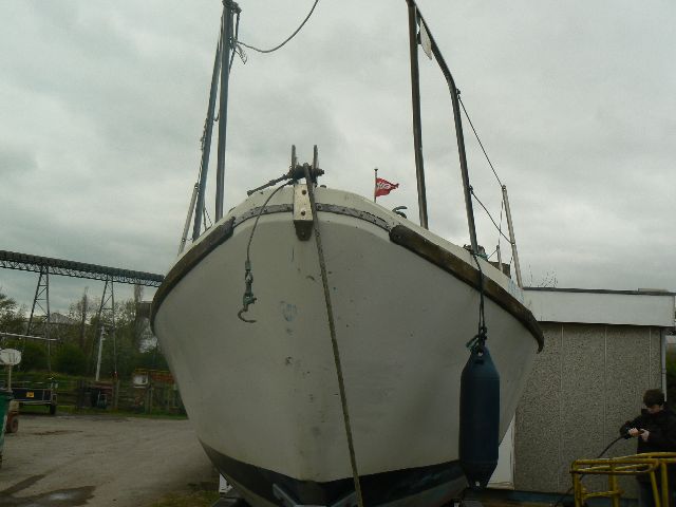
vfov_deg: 39.7
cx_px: 338
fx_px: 703
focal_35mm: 36
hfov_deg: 51.4
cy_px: 254
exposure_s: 1/250
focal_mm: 6
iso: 80
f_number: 5.6
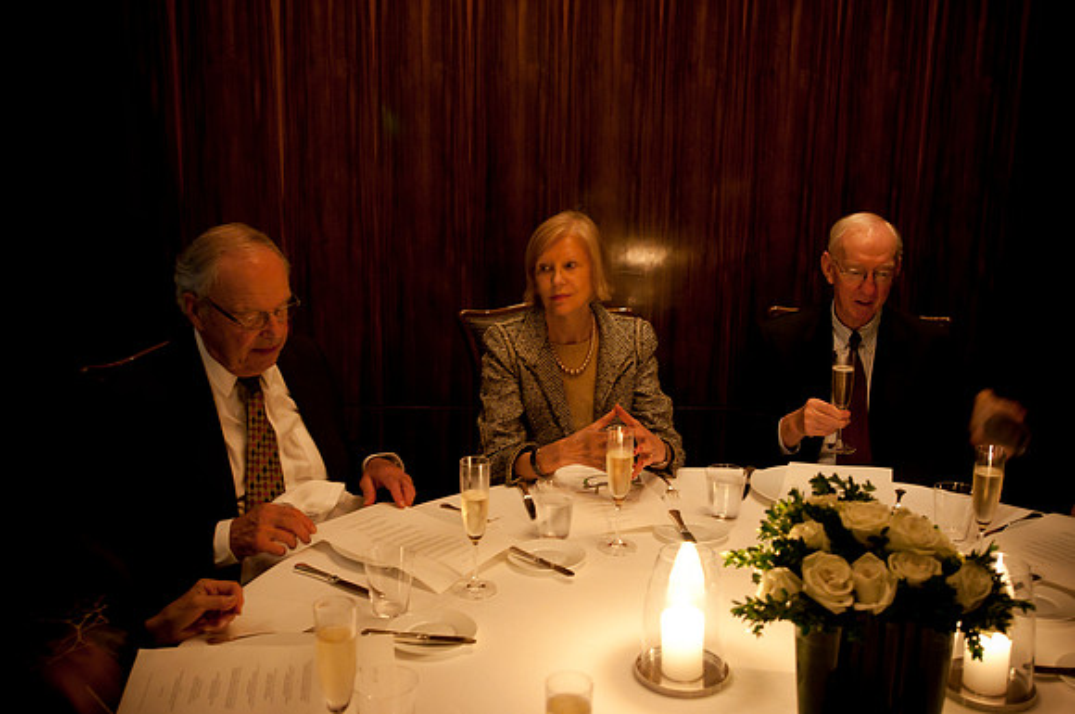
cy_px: 357
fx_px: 1073
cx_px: 538
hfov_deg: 53.2
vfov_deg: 36.8
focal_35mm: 36
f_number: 2.8
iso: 1000
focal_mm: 24
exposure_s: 1/8
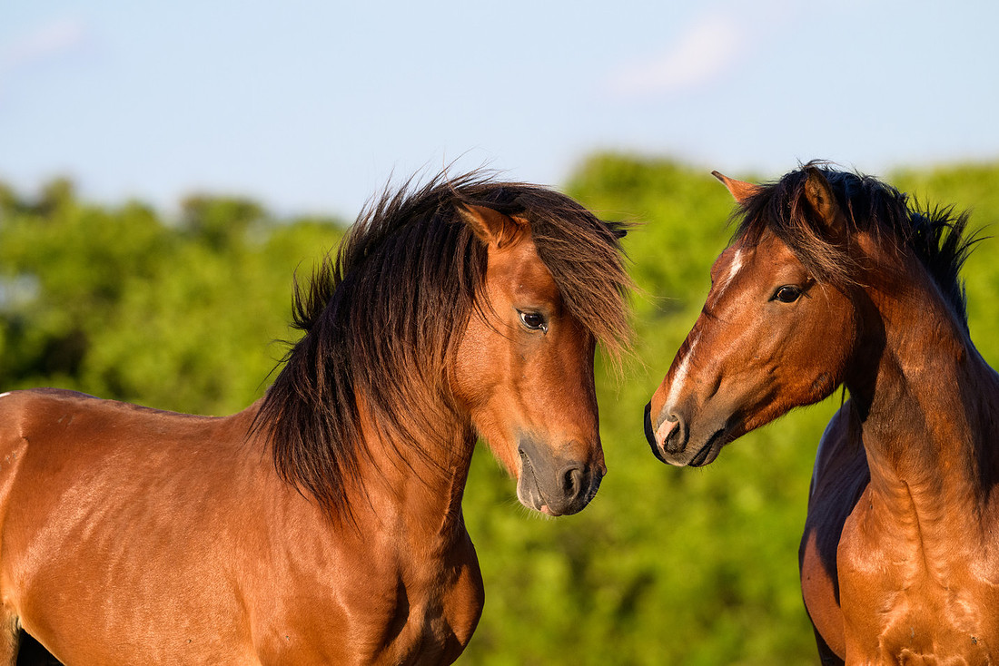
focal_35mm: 390
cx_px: 500
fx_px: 10825
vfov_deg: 3.5
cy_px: 333
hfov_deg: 5.3
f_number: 7.1
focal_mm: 390
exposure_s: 1/2000
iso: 1600
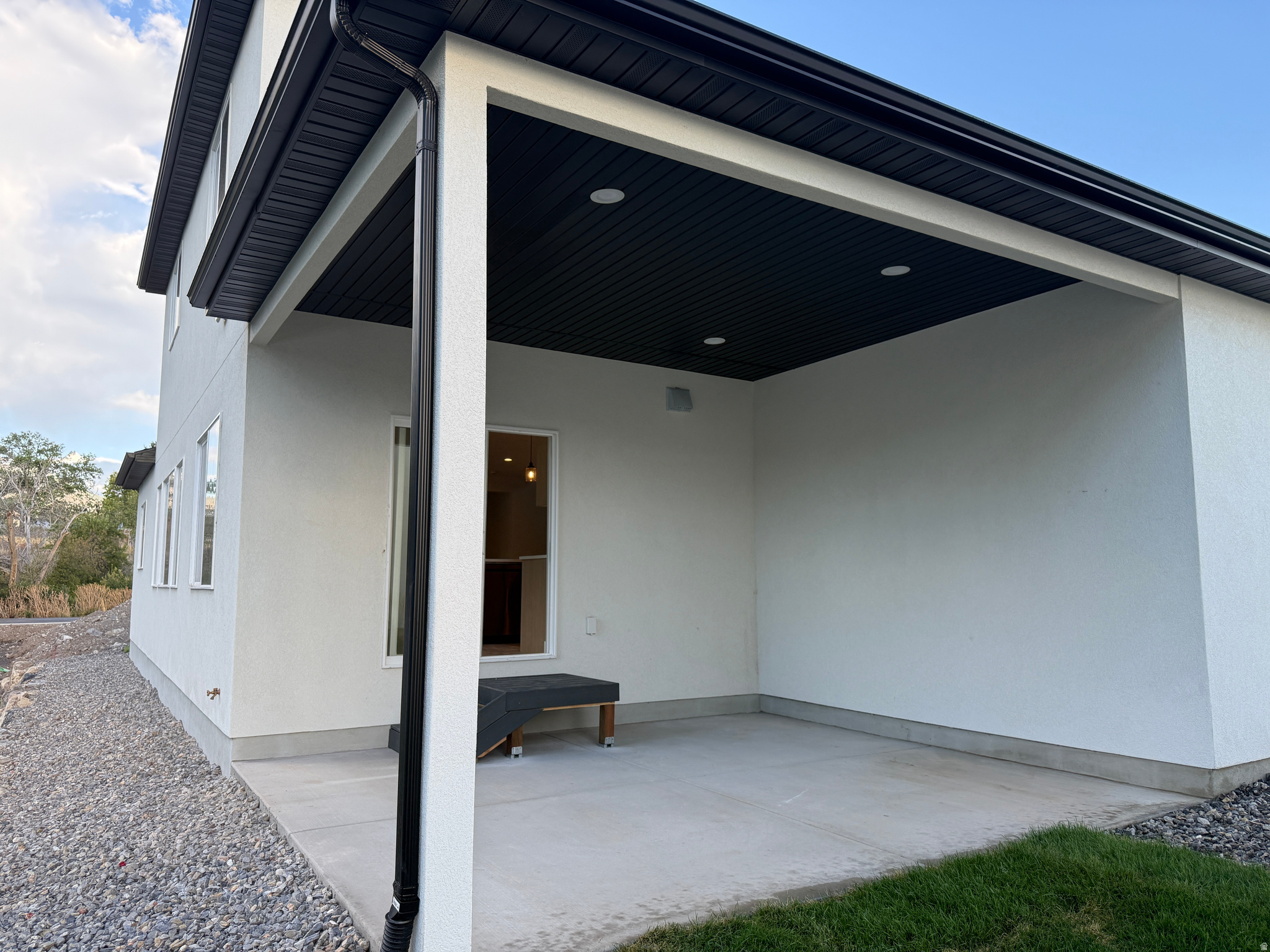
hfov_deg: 71.6
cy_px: 476
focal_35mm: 24
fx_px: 881
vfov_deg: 56.8
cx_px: 635
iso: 100
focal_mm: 6.76
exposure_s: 1/660
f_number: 1.78
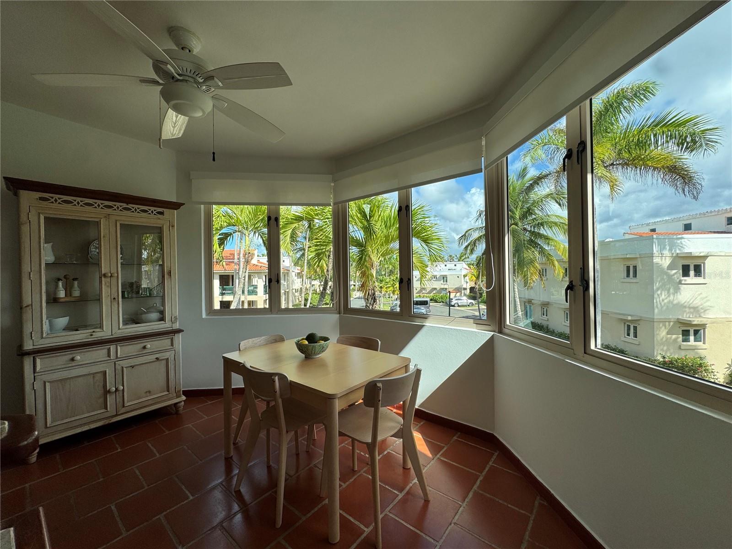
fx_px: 296
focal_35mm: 14
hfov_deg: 102.1
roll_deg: -0.1
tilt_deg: -0.9
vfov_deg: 85.7
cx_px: 366
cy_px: 274
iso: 40
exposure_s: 1/812
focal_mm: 2.22
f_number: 2.2
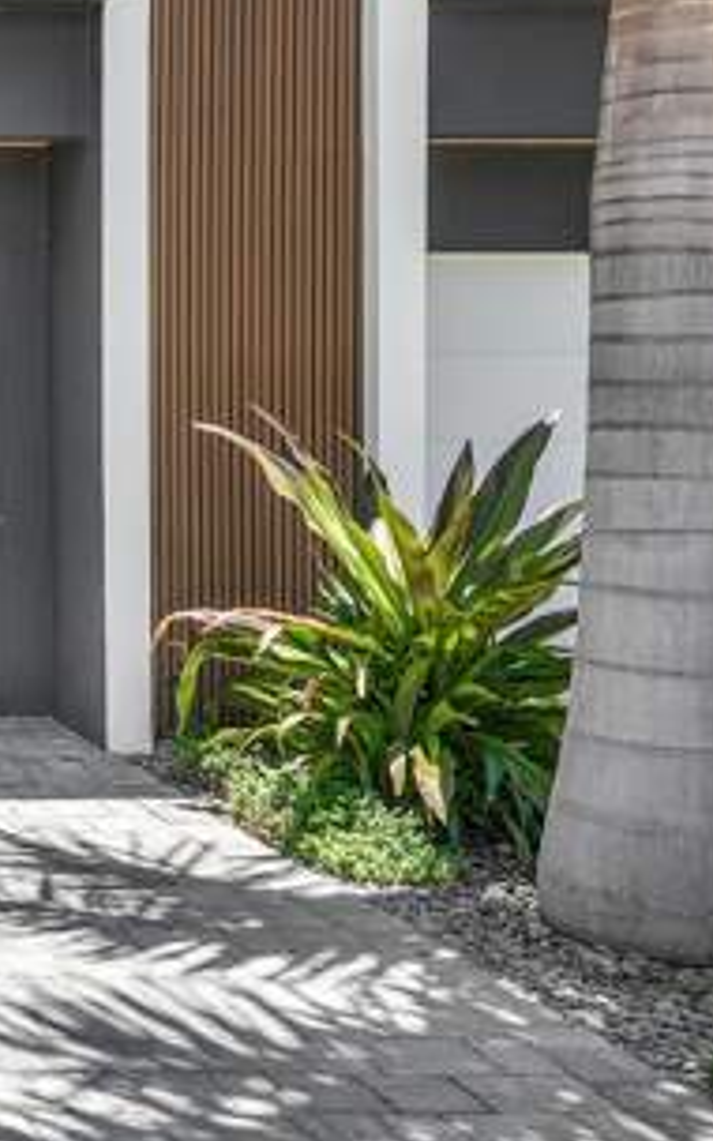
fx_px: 1586
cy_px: 235
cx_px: -488
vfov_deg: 38.2
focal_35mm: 51
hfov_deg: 20.0
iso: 160
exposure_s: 1/100
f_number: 8
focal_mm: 19
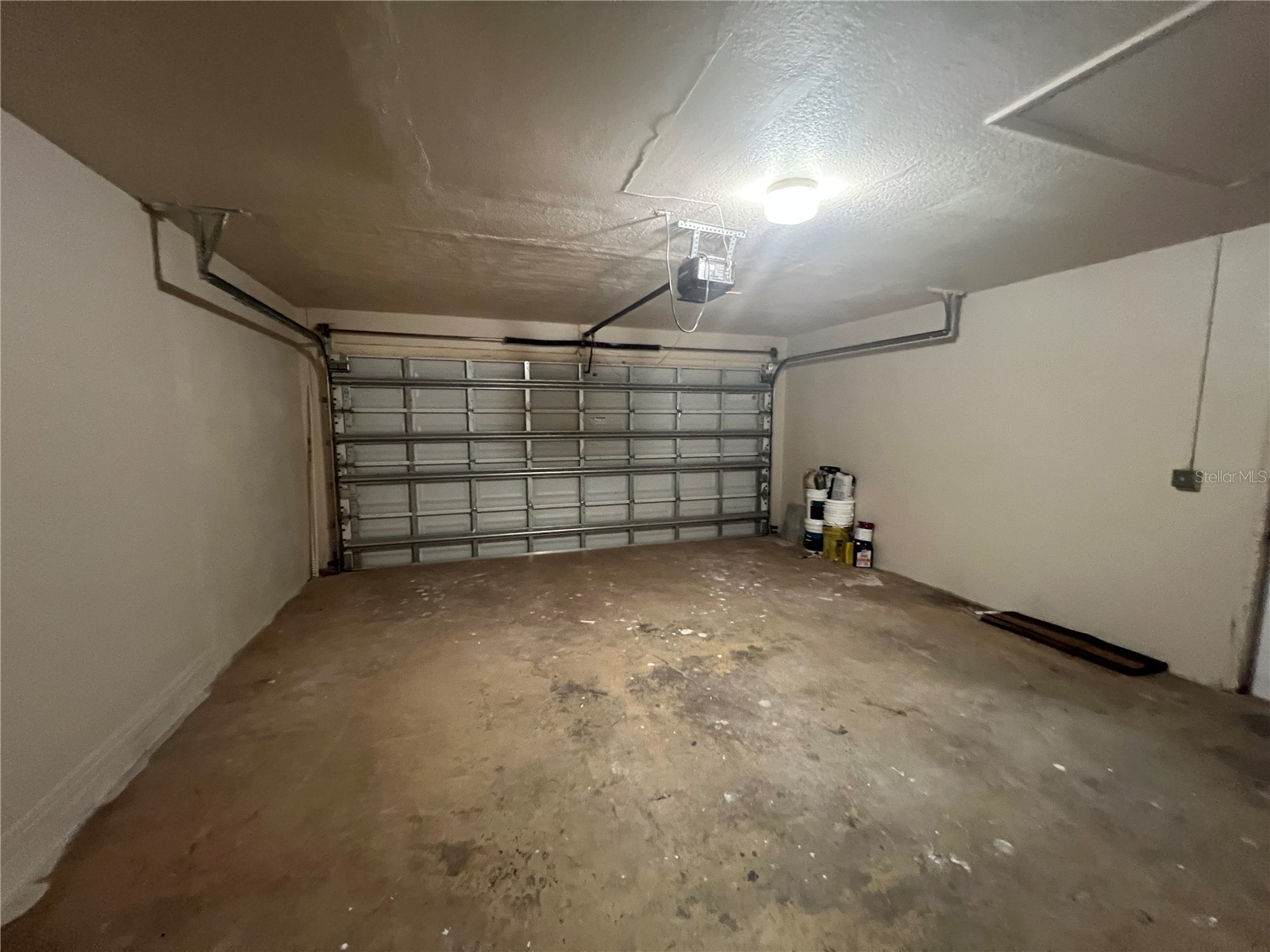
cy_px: 476
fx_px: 477
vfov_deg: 89.9
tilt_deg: -6.2
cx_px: 635
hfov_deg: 106.2
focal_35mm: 13
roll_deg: -0.7
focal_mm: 1.57
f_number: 1.8
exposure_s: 1/40
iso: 800
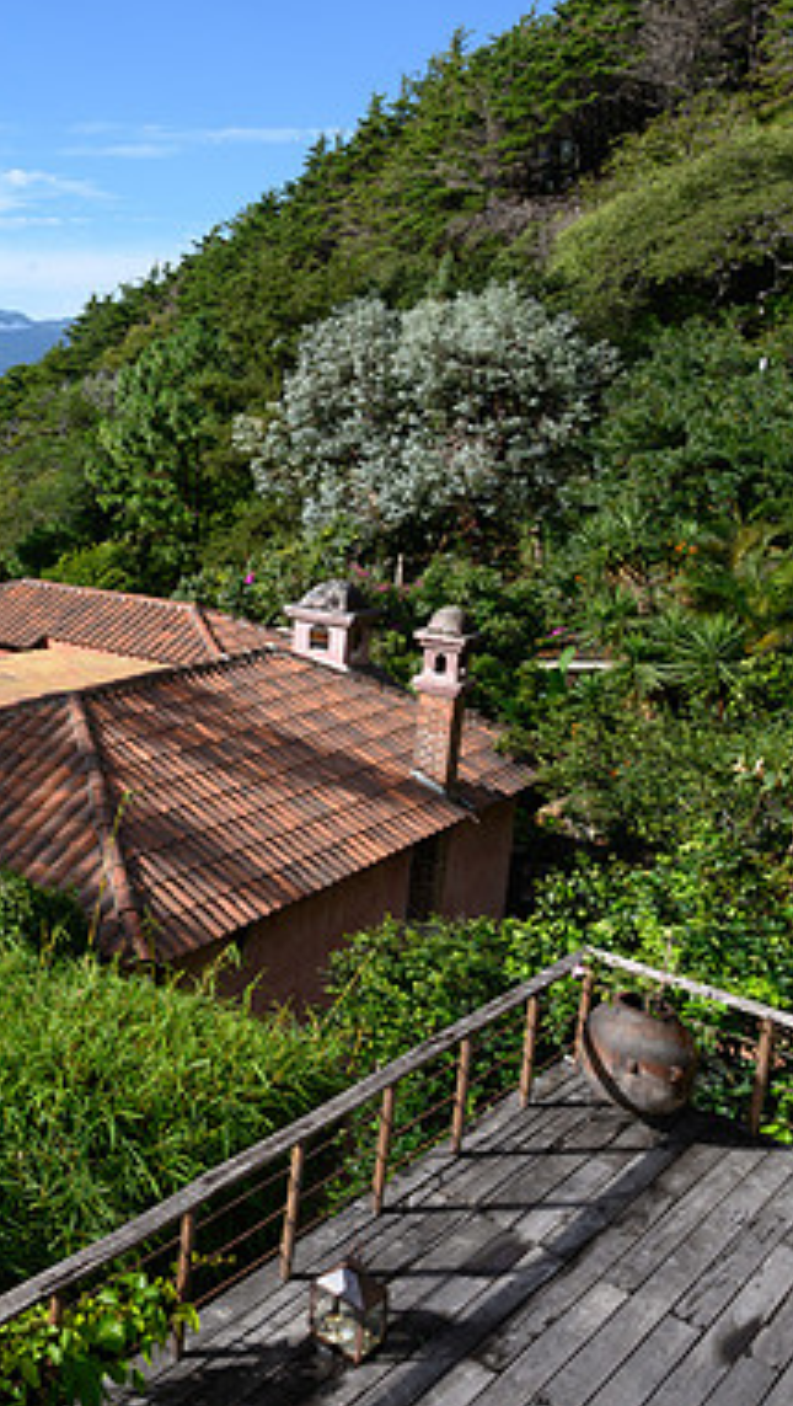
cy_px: 565
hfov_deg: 27.9
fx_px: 1193
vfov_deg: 60.5
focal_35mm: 32
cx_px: -325
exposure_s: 1/50
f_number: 16
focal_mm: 14
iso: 100
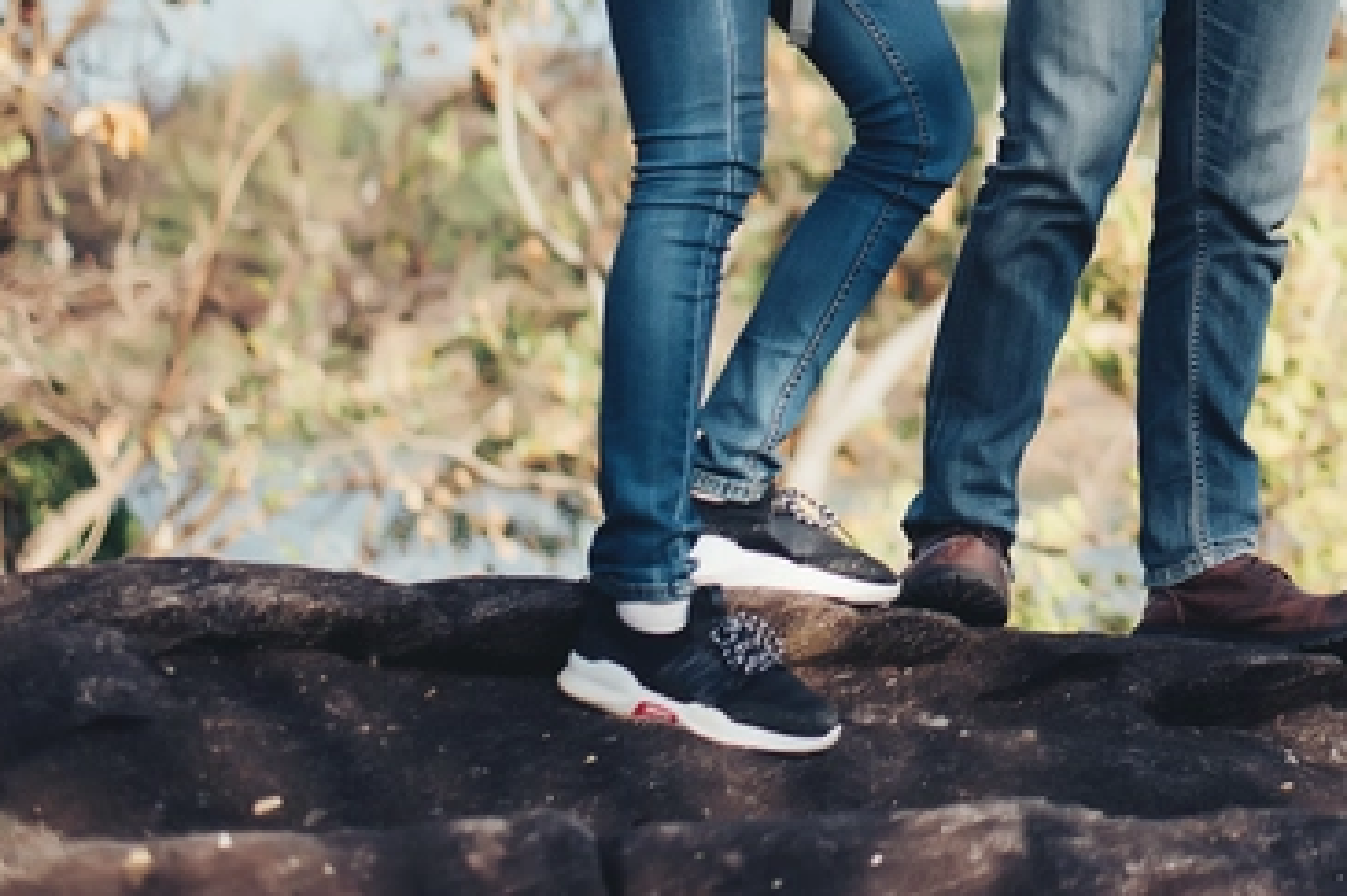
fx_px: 5124
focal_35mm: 137
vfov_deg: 9.8
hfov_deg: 14.5
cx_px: 1642
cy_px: -330
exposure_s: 1/800
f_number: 2.8
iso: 100
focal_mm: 50
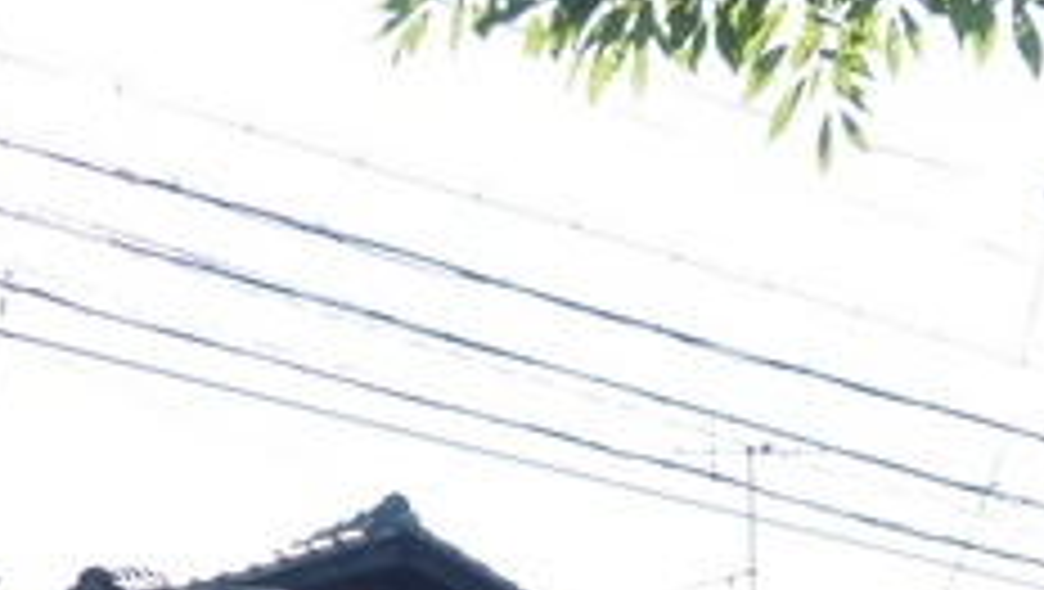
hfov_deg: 23.1
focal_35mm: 92
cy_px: 1088
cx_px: 364
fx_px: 2549
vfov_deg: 12.1
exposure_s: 1/400
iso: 100
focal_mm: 4.7
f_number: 3.3
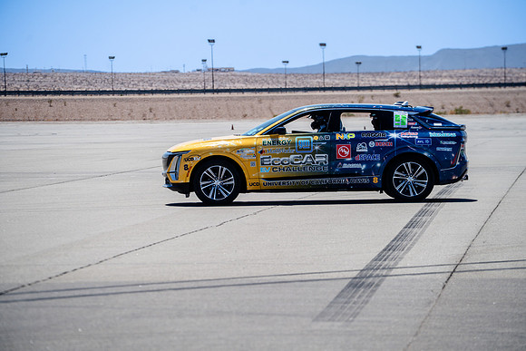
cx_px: 263
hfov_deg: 10.3
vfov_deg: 6.9
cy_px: 176
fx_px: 2923
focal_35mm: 200
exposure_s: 1/1250
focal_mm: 200
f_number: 5.6
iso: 200
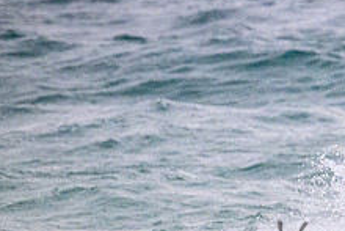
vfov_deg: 0.9
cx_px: 439
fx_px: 15189
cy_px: 232
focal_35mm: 1584
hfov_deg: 1.3
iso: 9000
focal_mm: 600
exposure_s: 1/2000
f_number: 11
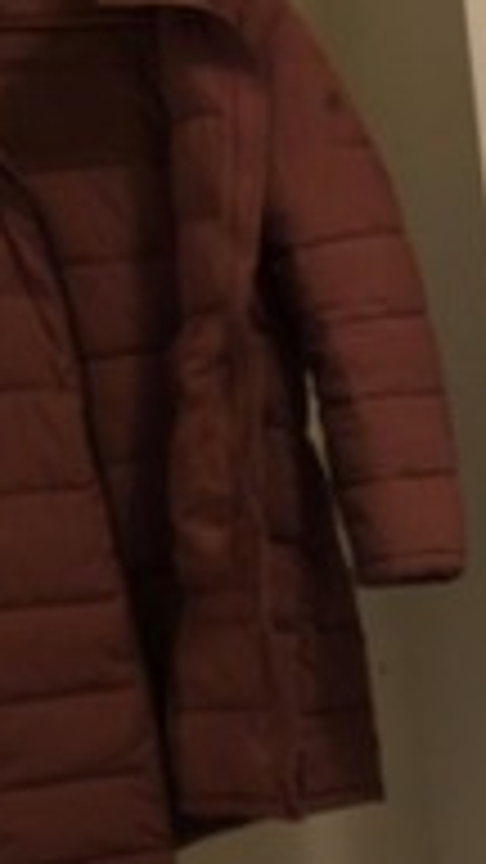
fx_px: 1993
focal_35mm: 87
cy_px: 772
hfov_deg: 12.2
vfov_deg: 23.8
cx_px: 1008
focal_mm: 6.25
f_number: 1.7
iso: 400
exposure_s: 1/120
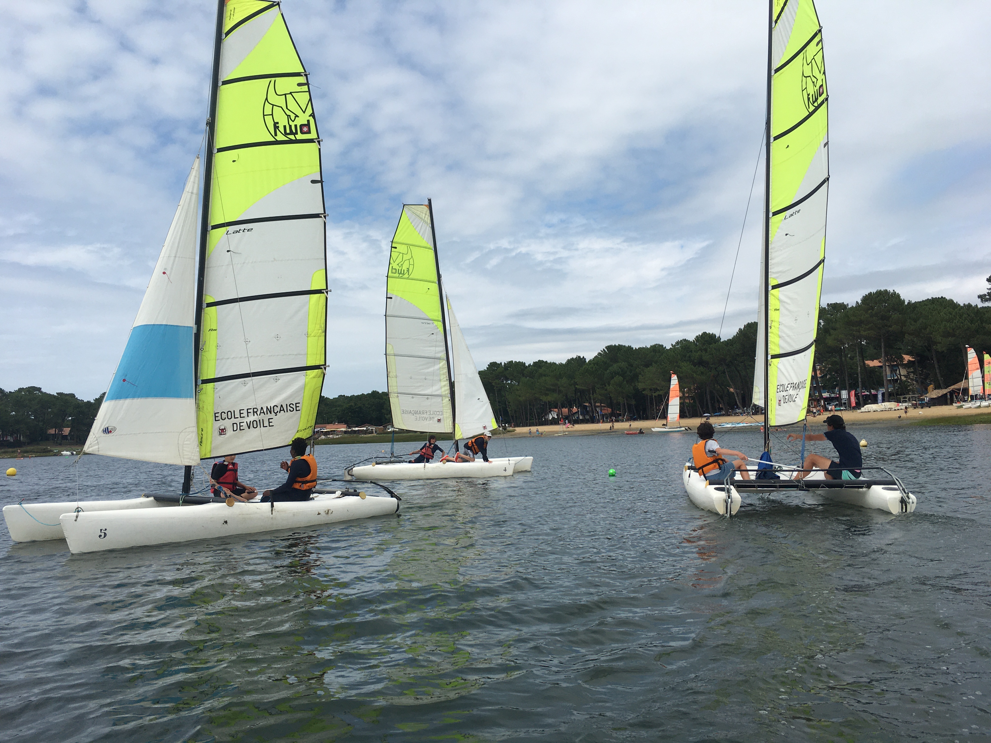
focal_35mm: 29
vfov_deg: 48.2
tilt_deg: +6.5
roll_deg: +1.5
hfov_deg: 61.7
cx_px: 496
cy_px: 372
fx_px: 830
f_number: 2.2
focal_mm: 4.15
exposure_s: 1/2481
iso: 25
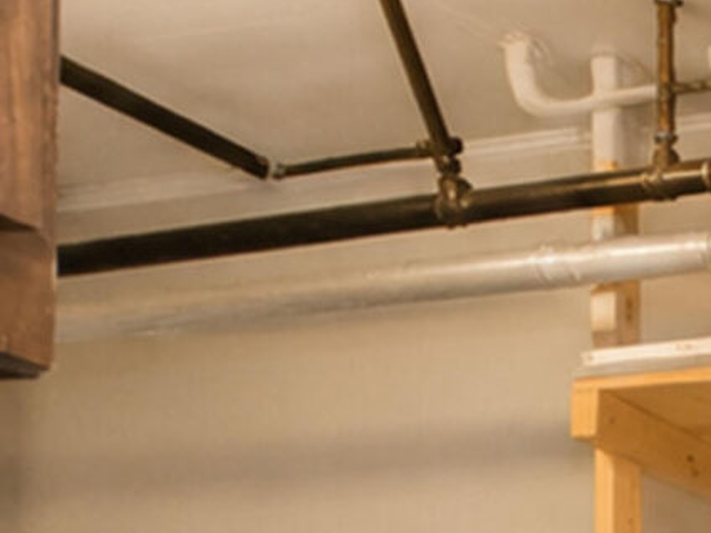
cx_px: 1248
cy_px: 1010
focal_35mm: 87
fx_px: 1787
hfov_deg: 18.2
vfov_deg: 14.5
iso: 2000
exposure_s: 1/60
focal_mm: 10
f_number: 7.1
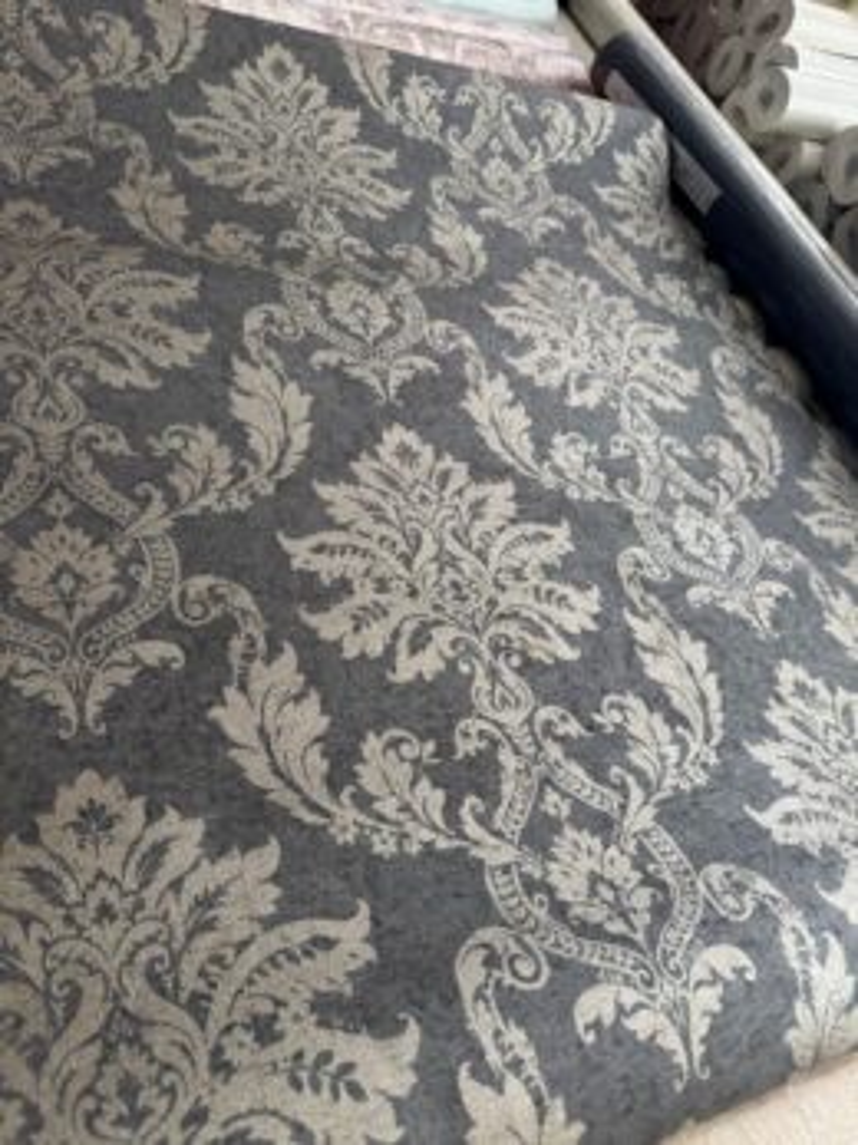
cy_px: 572
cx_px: 429
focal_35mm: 24
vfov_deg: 71.6
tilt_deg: -49.3
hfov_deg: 56.8
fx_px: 794
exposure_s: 1/50
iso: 125
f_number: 1.78
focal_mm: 6.76
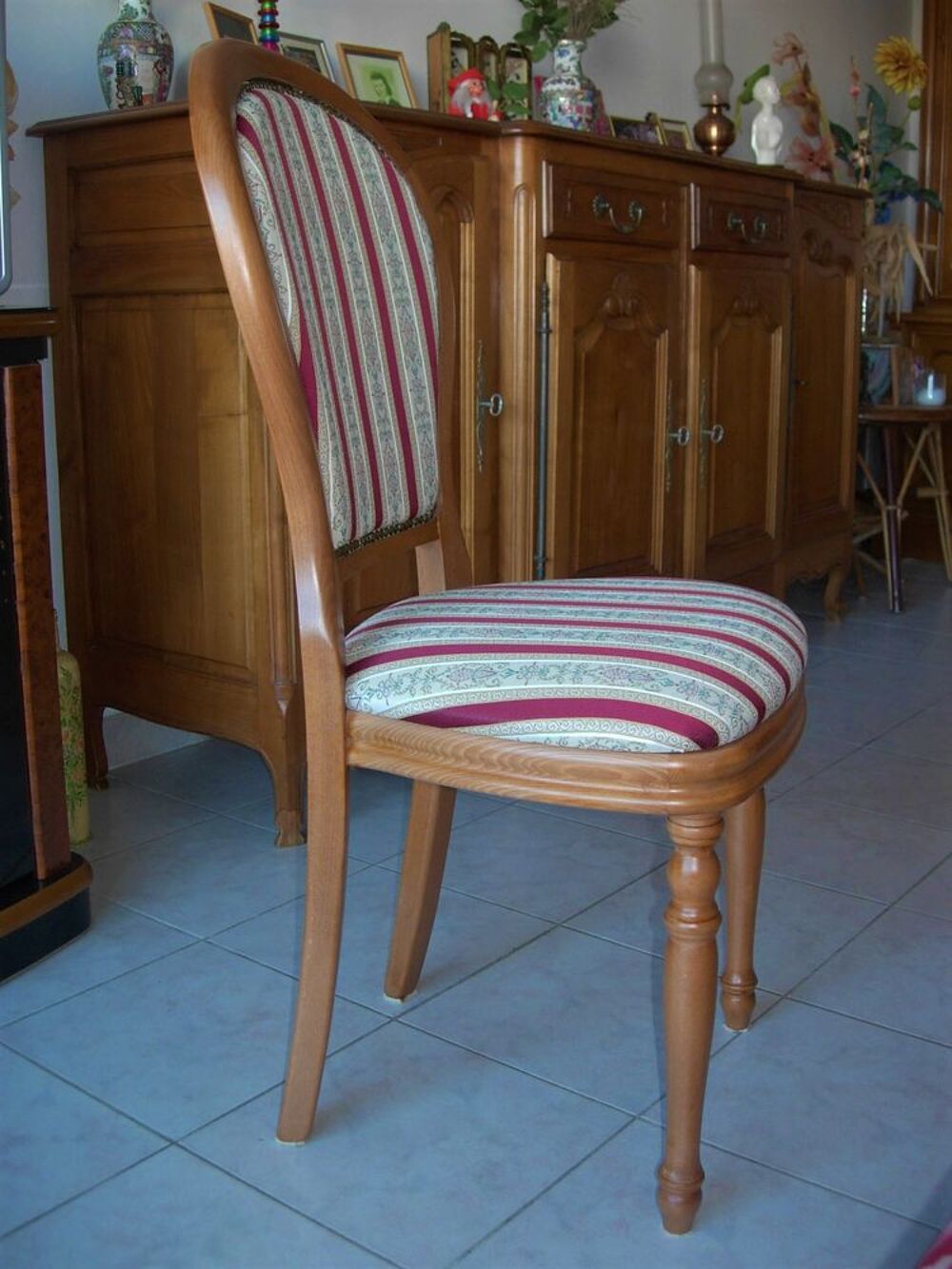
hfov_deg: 37.7
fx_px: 1393
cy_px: 634
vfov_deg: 49.0
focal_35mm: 38
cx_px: 476
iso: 79
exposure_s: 1/32
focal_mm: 7.8
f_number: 2.8
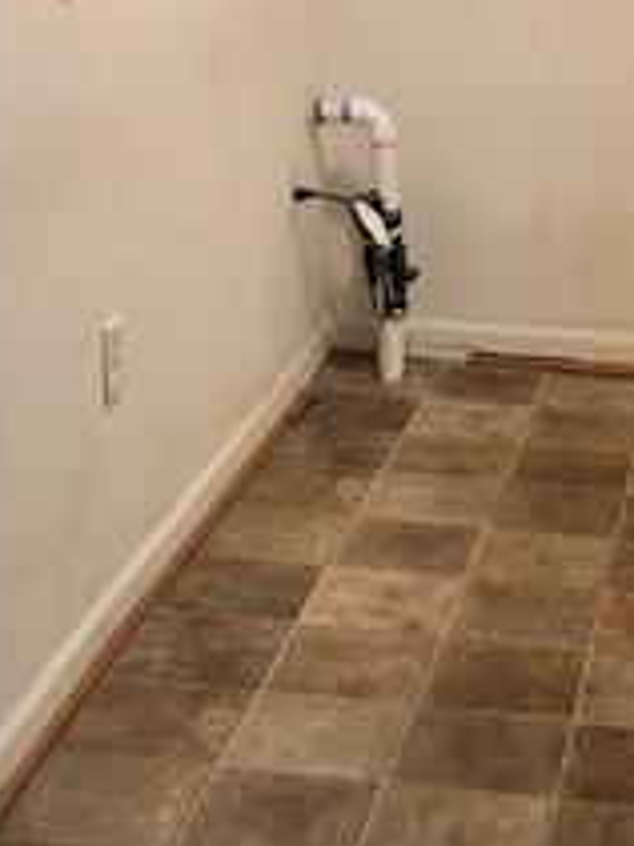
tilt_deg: -20.6
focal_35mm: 85
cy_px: 501
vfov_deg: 23.0
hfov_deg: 17.3
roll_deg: -1.0
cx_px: 465
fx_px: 2078
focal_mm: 4
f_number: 1.8
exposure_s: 1/20
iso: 40
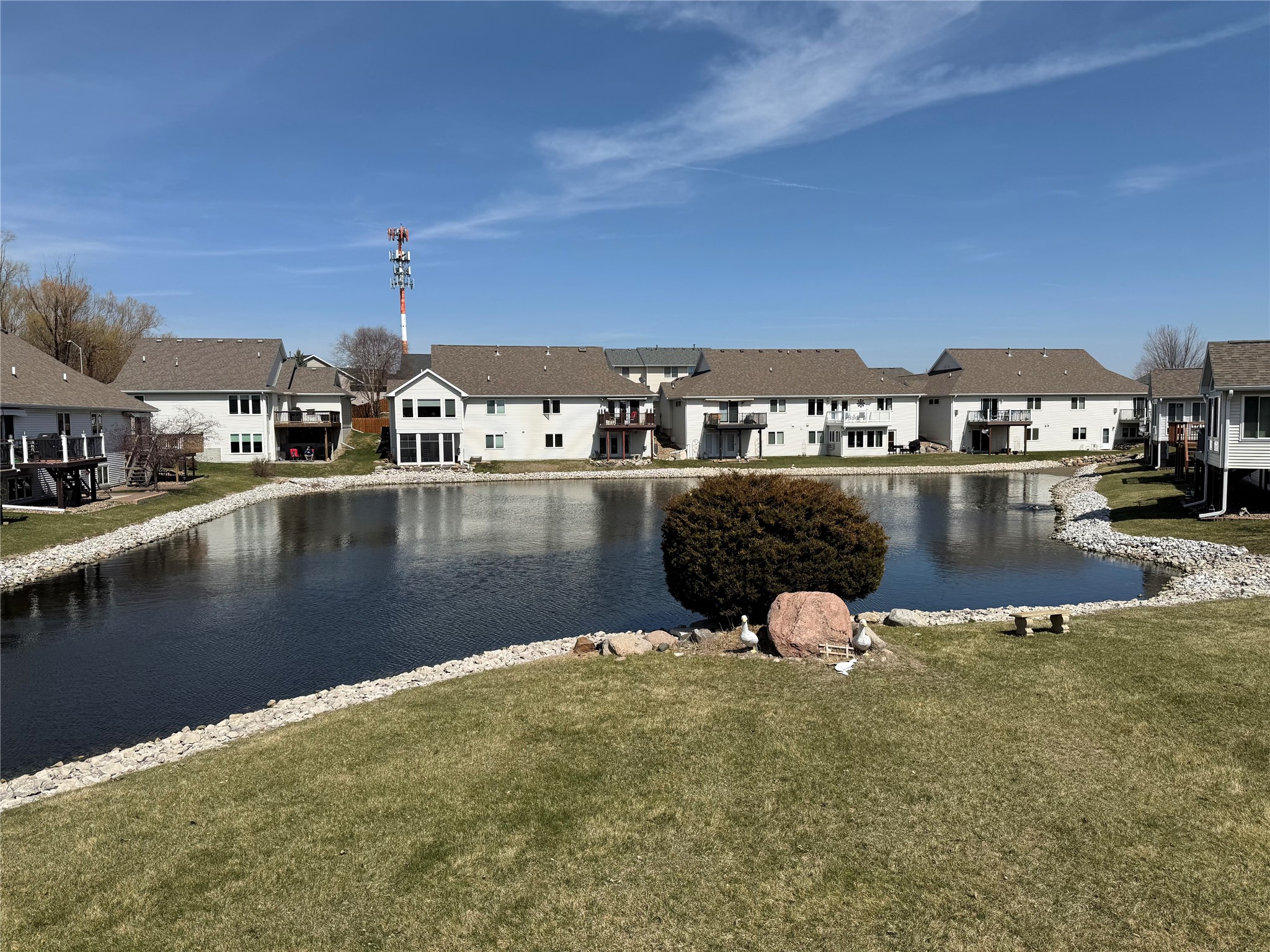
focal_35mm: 24
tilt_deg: -4.1
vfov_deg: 56.8
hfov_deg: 71.6
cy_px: 476
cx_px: 635
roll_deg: +0.4
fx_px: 881
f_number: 1.78
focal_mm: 6.76
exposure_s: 1/8130
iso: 80
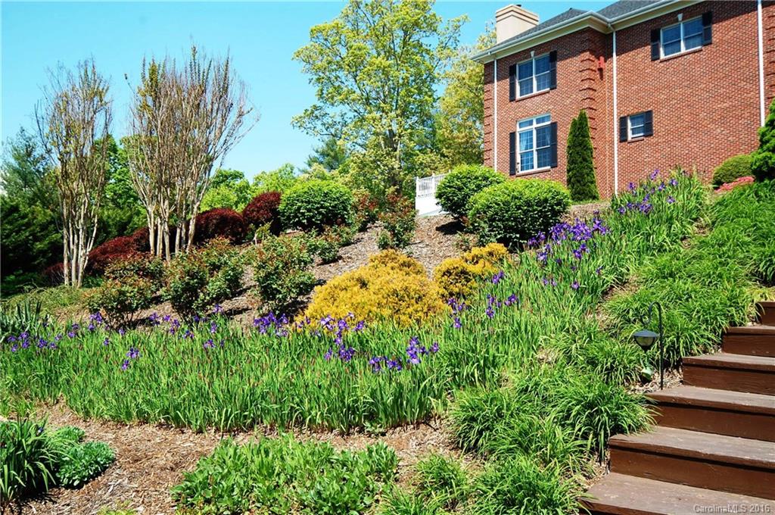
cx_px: 388
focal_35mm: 32
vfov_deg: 41.6
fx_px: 677
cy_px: 258
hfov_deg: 59.6
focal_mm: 21
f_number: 8
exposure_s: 1/250
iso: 200
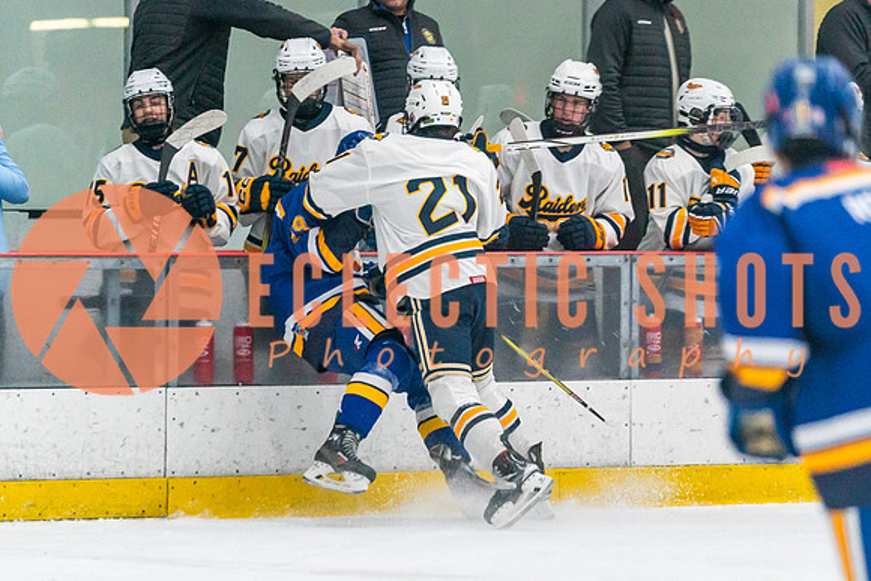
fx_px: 8629
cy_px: 303
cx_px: 510
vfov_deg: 3.9
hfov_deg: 5.8
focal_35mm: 357
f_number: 2.8
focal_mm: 200
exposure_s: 1/1250
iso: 3200
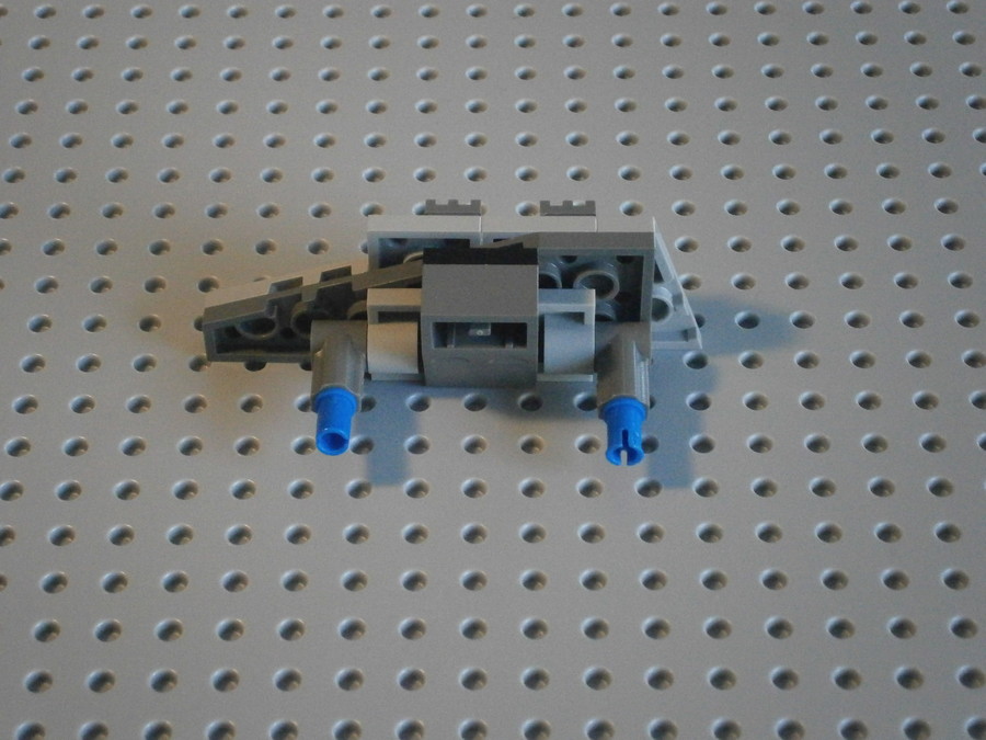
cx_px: 493
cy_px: 370
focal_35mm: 87
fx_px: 2478
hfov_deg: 22.5
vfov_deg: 17.0
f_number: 4.9
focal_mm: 15.4
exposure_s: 1/50
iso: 800
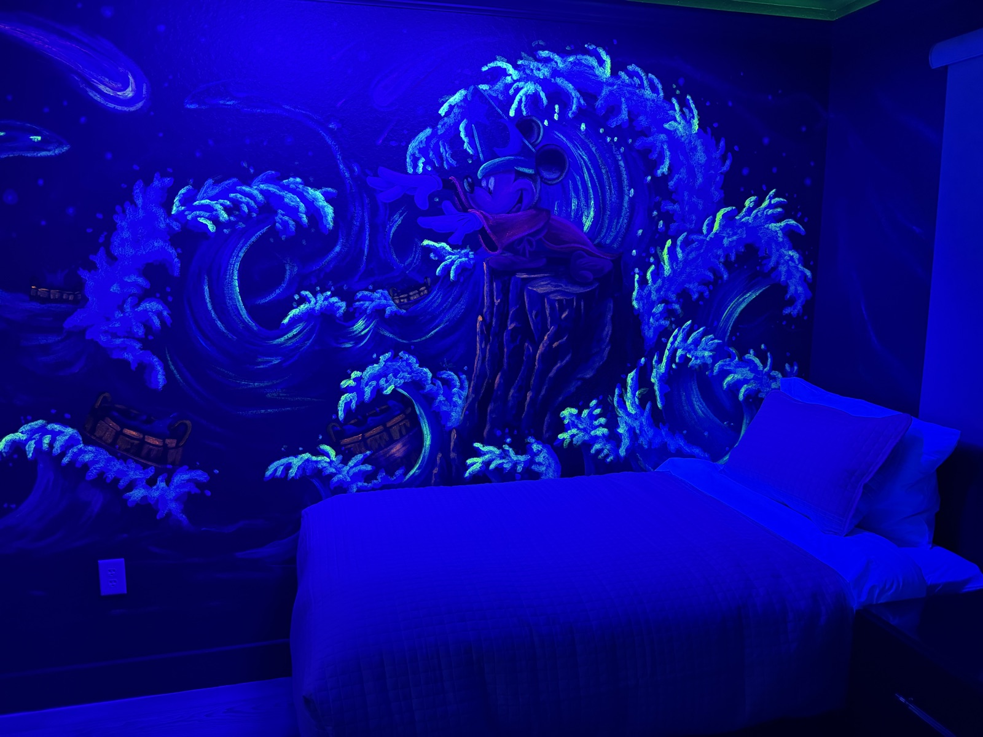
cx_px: 492
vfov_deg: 56.8
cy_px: 368
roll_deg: -0.2
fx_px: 682
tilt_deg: -8.9
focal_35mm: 24
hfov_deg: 71.6
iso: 640
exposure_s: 1/40
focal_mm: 6.76
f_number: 1.78
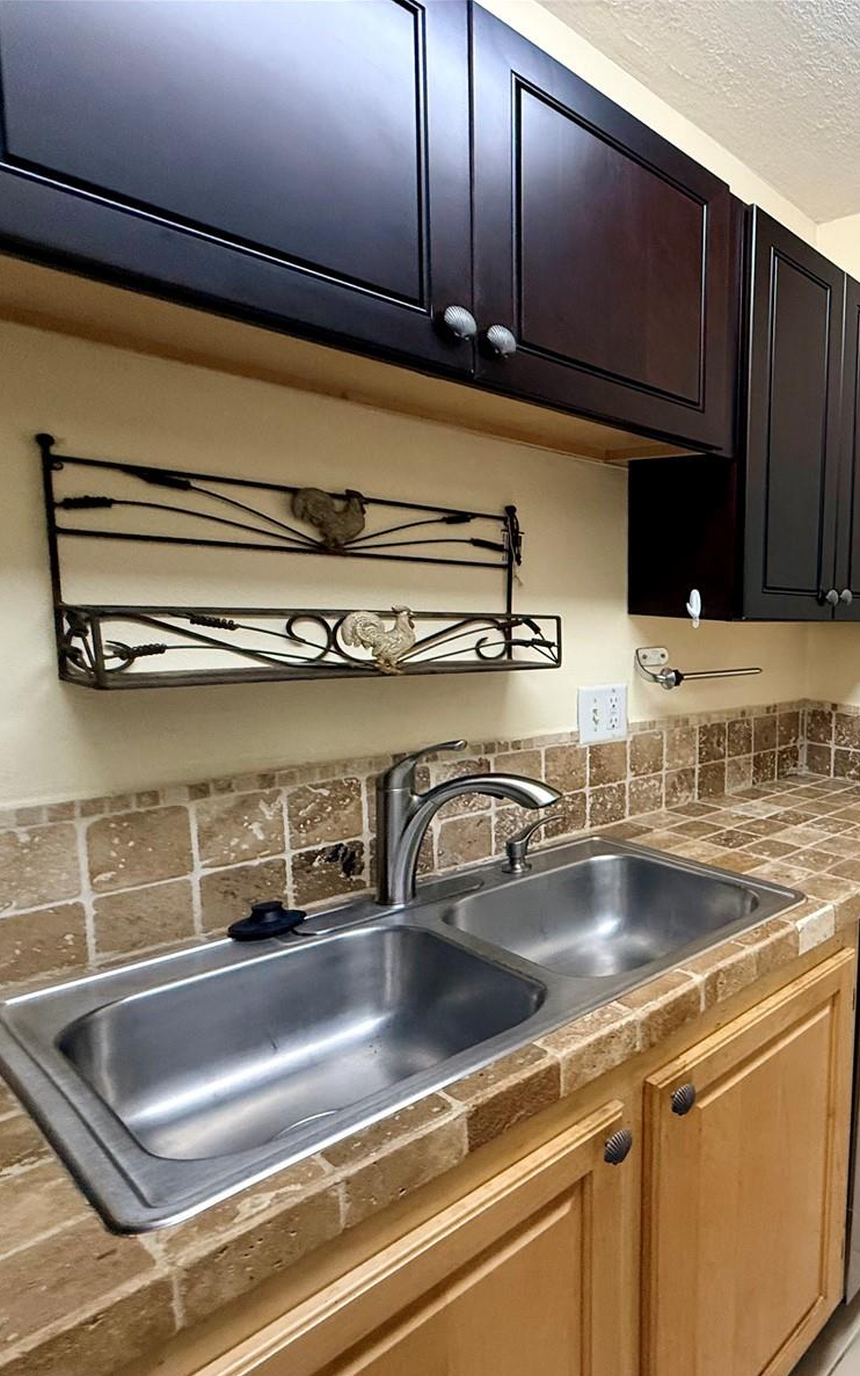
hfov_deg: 47.5
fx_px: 750
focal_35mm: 20
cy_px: 694
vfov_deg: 85.1
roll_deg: -2.0
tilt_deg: -5.5
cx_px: 891
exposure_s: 1/120
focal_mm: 2.22
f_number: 2.2
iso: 320
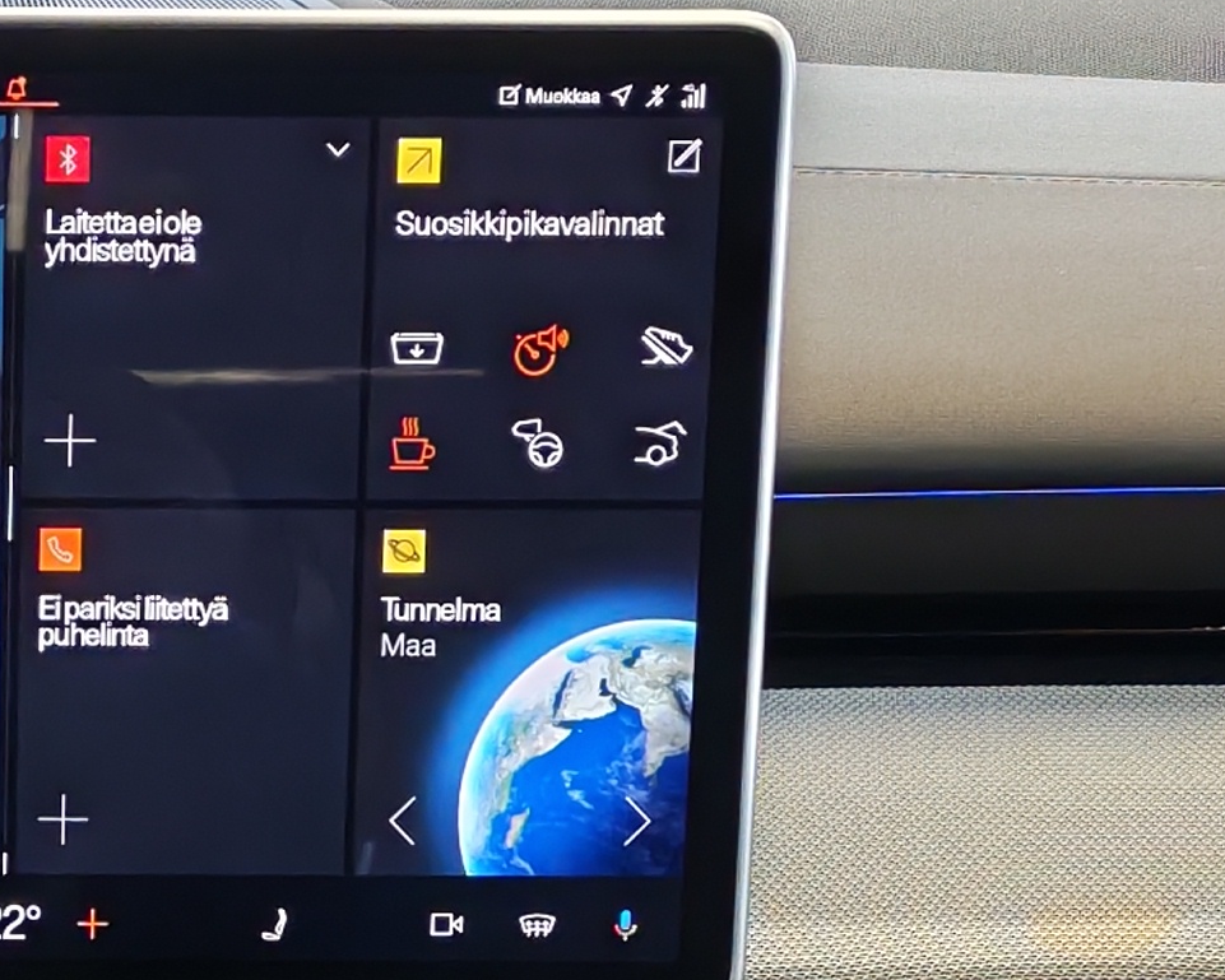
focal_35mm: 129
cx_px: -103
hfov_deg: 14.6
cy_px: 1454
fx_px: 4677
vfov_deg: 11.5
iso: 640
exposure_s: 1/100
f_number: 1.9
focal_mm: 6.12
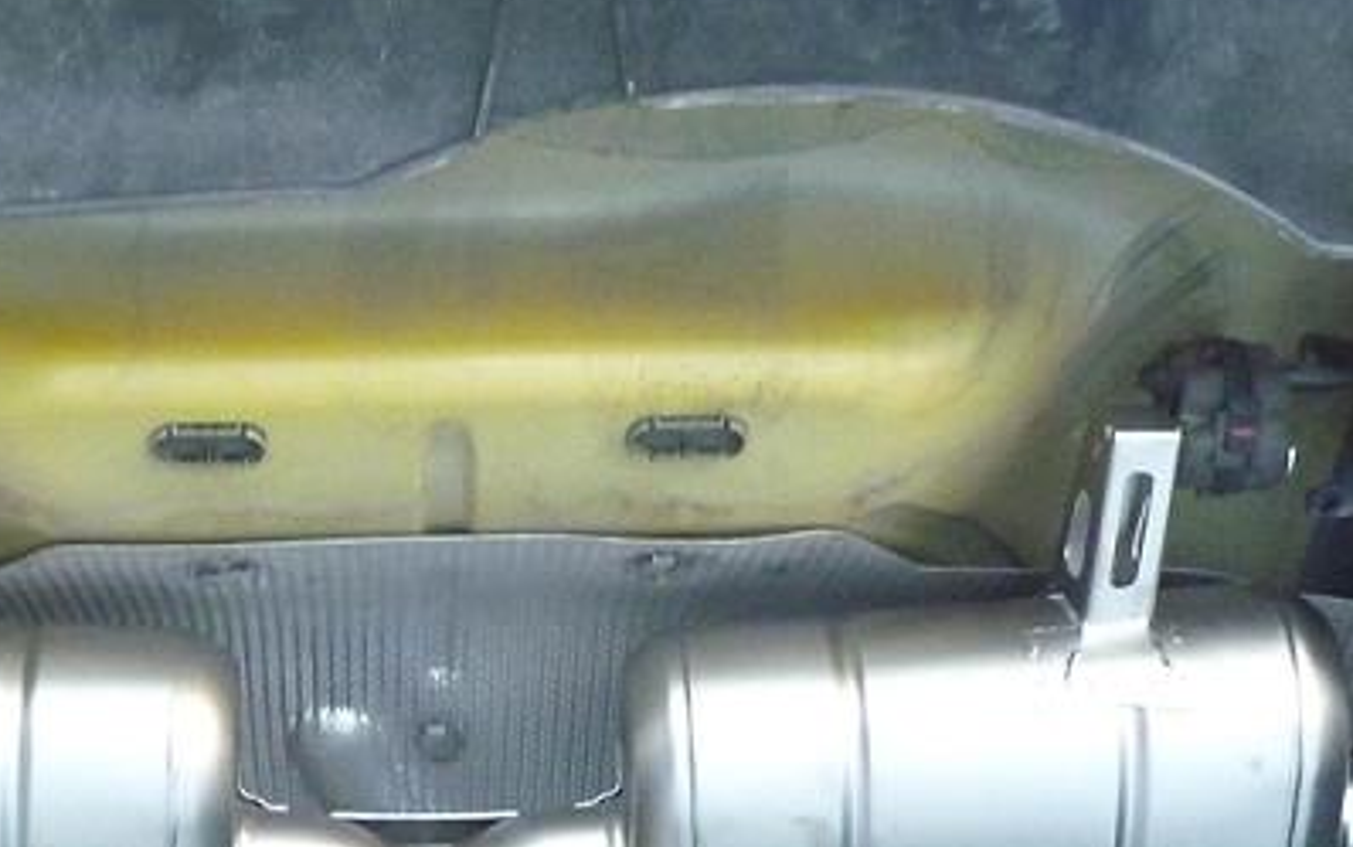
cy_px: 952
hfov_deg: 29.3
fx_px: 2545
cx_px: 326
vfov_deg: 18.1
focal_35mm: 69
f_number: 2.8
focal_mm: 4.8
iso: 800
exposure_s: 1/20
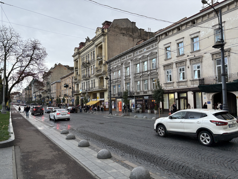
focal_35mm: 26
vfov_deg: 53.1
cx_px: 119
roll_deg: +1.1
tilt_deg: +3.8
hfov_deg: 67.3
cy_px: 90
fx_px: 179
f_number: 1.6
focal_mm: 5.96
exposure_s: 1/167
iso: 50
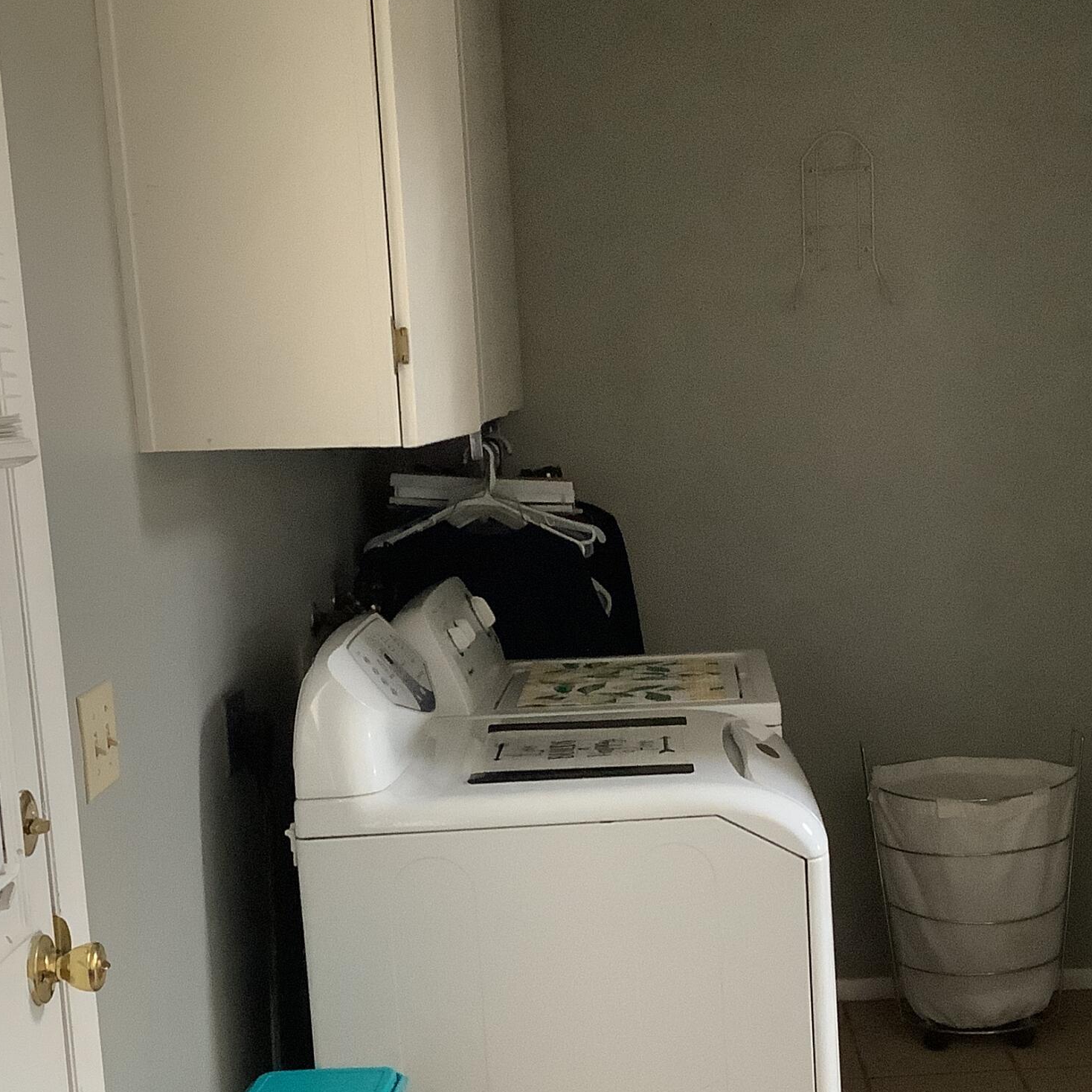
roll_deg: +3.3
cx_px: 719
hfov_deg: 30.4
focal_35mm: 56
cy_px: 707
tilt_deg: -11.0
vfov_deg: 30.4
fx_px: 1999
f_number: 2.4
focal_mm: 3.3
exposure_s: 1/40
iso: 400
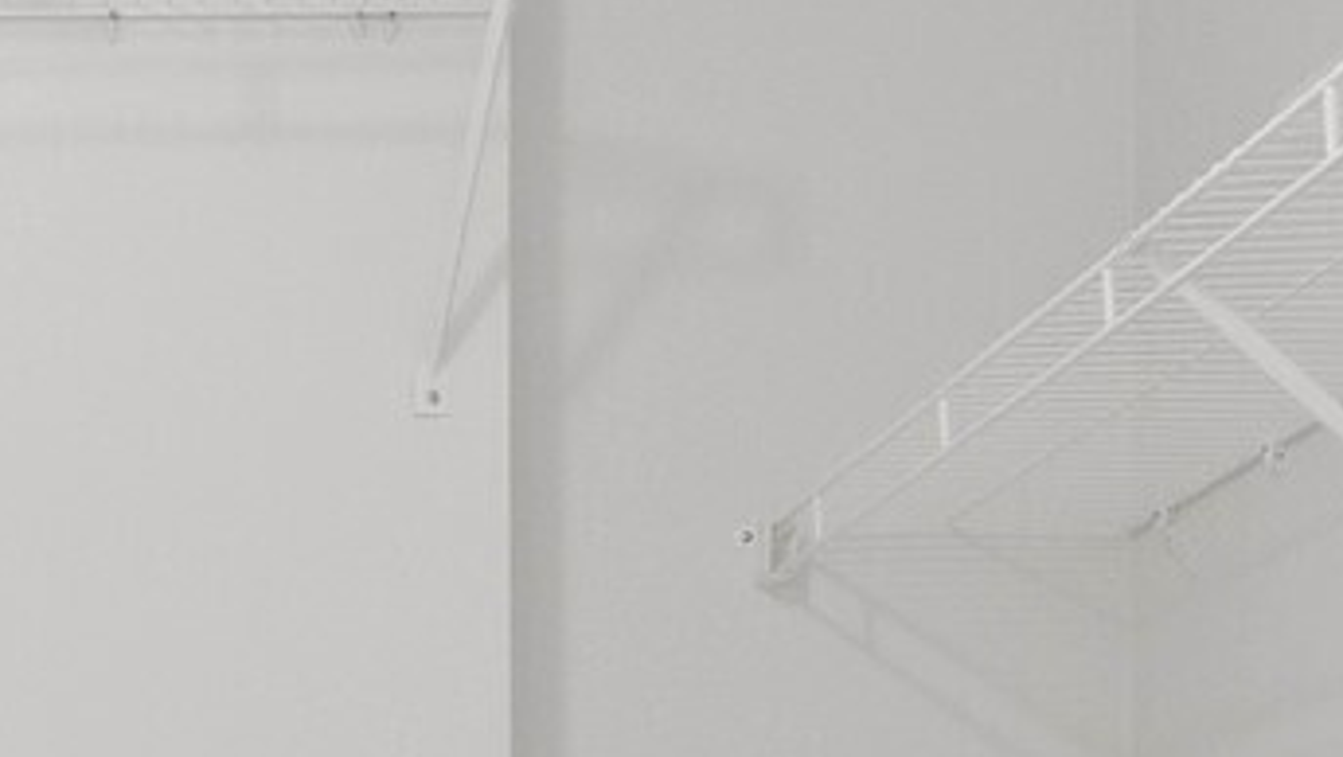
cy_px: 1255
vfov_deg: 12.2
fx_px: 3314
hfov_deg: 21.9
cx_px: -76
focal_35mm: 93
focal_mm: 18
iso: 400
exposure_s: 1/5
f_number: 9
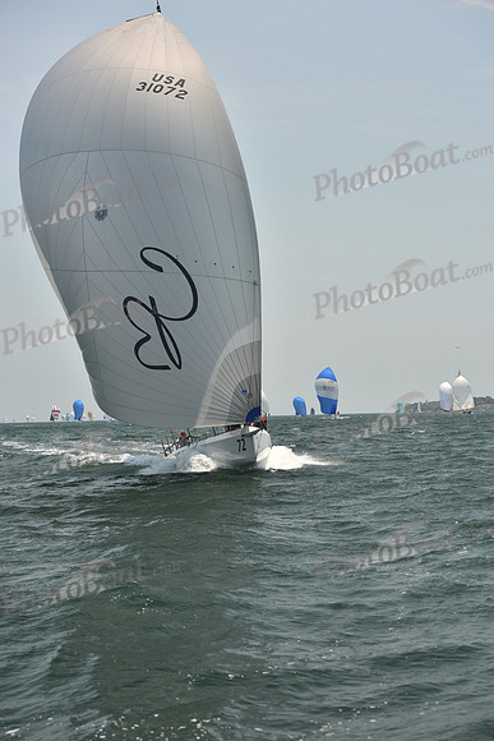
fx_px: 1440
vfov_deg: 28.8
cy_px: 370
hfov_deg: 19.5
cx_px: 247
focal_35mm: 70
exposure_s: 1/640
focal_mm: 70
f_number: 6.3
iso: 250
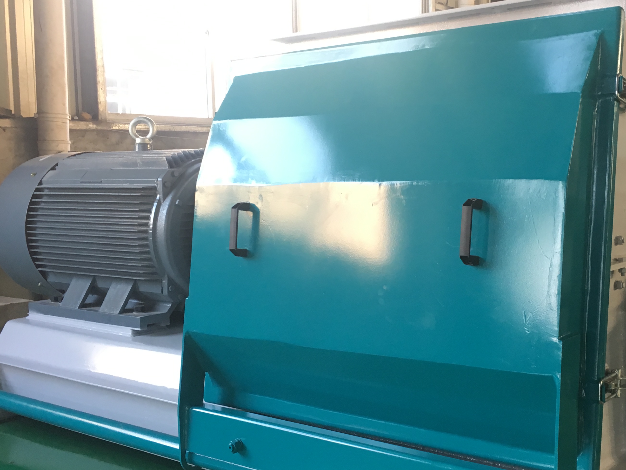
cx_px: 416
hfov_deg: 41.5
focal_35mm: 45
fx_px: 814
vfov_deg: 32.2
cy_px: 235
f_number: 2.2
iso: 80
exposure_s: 1/33
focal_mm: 4.15
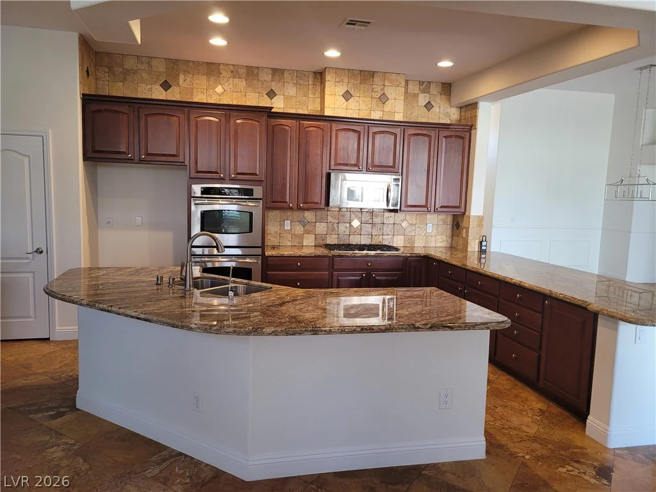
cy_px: 246
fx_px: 493
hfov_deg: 67.3
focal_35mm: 26
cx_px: 328
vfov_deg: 53.1
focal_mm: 5.4
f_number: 1.8
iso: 200
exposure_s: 1/60
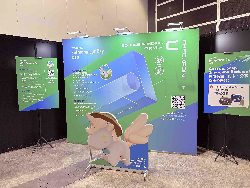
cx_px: 125
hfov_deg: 71.6
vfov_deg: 56.8
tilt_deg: -4.8
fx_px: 173
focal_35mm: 24
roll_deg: +0.7
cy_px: 94
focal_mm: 6.76
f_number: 1.78
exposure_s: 1/100
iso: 160
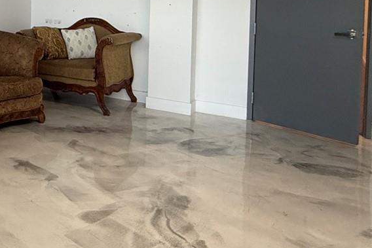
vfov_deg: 30.9
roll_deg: -0.3
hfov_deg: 39.9
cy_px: 17
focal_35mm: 41
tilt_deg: -0.8
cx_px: -22
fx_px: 424
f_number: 2.2
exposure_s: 1/120
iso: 250
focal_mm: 2.22
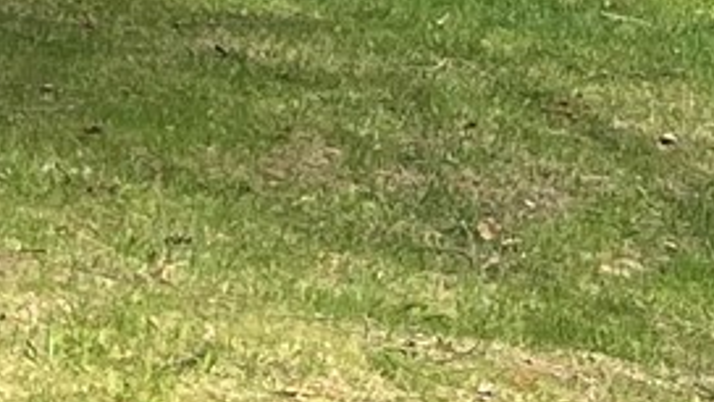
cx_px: -1013
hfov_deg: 9.1
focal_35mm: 213
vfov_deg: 4.9
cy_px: -1408
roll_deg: -0.3
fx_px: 4033
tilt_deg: +10.6
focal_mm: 5.7
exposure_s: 1/1901
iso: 50
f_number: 1.5
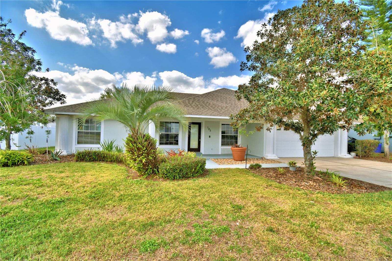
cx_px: 196
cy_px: 130
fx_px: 163
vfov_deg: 77.3
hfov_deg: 100.4
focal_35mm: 15
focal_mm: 10
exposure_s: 1/250
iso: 100
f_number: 8
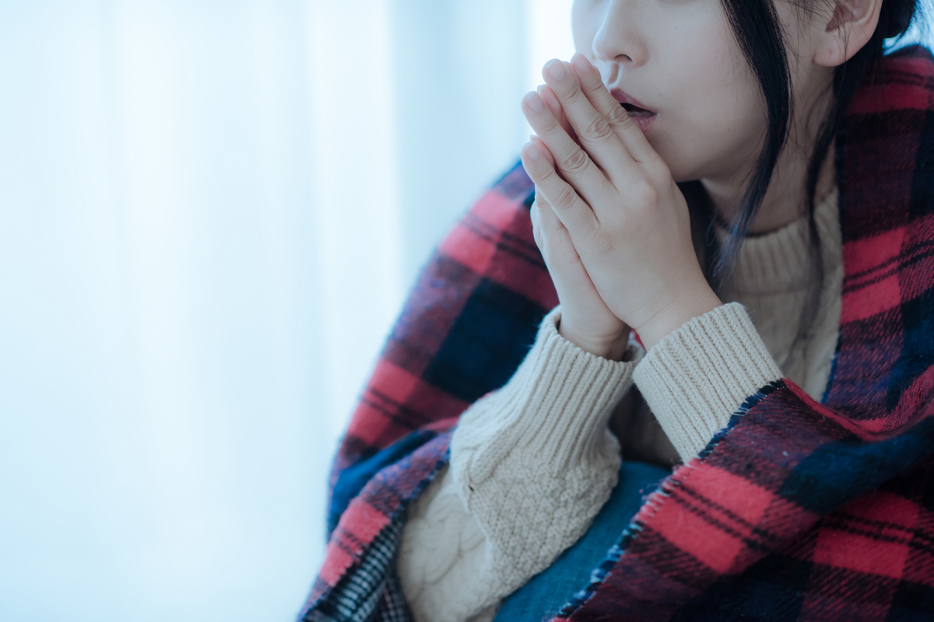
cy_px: 311
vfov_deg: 16.1
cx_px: 467
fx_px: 2205
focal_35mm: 85
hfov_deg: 23.9
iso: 640
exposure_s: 1/320
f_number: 2.2
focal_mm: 85
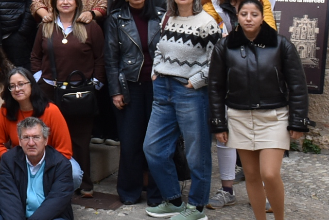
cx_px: -331
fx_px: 1939
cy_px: -129
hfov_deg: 9.1
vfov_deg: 6.4
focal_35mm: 212
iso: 400
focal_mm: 32
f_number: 8
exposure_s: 1/250
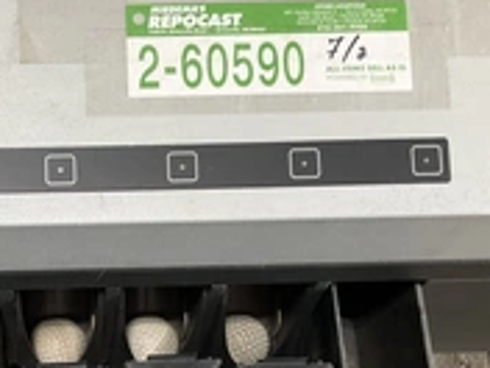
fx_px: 934
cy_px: 309
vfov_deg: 21.9
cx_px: 64
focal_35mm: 66
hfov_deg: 28.4
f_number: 1.8
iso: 64
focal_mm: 3
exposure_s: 1/60
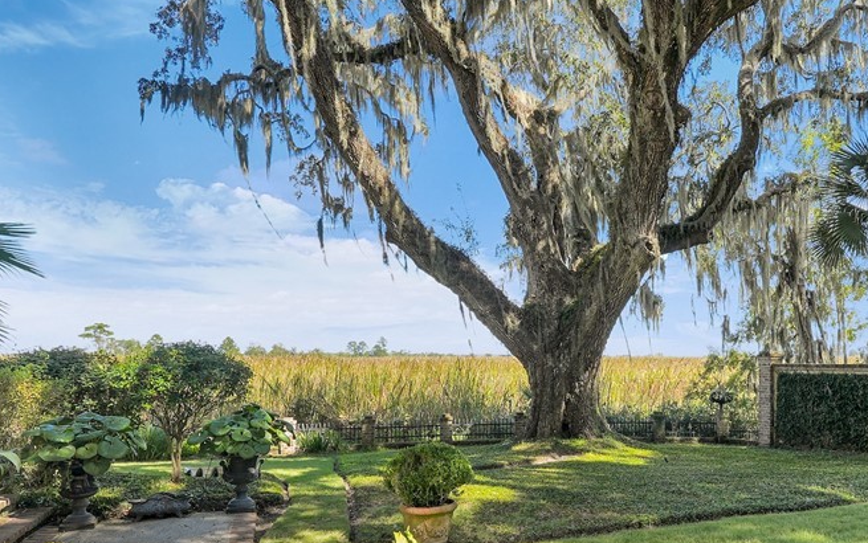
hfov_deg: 67.0
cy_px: 348
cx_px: 560
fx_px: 639
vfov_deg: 45.6
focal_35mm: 27
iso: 320
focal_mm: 16
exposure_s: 1/500
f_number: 9
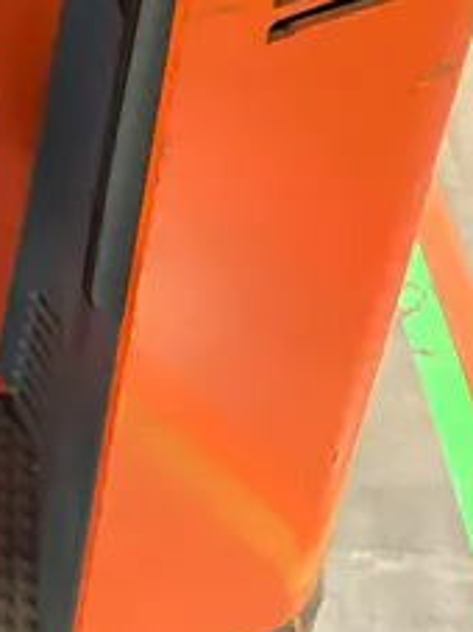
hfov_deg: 16.0
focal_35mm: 84
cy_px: -249
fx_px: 1532
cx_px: -253
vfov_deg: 20.7
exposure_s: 1/40
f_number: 1.6
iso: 500
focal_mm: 5.96
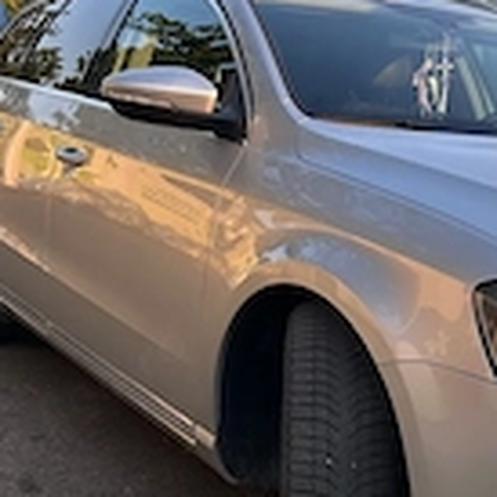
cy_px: 178
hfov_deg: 25.1
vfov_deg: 25.6
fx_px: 1088
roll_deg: -4.1
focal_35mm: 67
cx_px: 424
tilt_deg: -4.5
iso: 50
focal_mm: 5.7
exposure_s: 1/797
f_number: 1.5
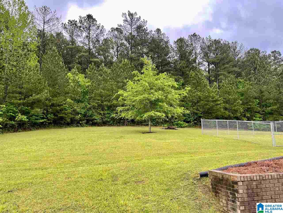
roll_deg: +0.6
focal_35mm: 26
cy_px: 106
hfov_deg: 67.3
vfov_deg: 53.1
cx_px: 142
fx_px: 213
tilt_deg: +11.6
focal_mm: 5.1
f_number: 1.6
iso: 32
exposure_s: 1/201
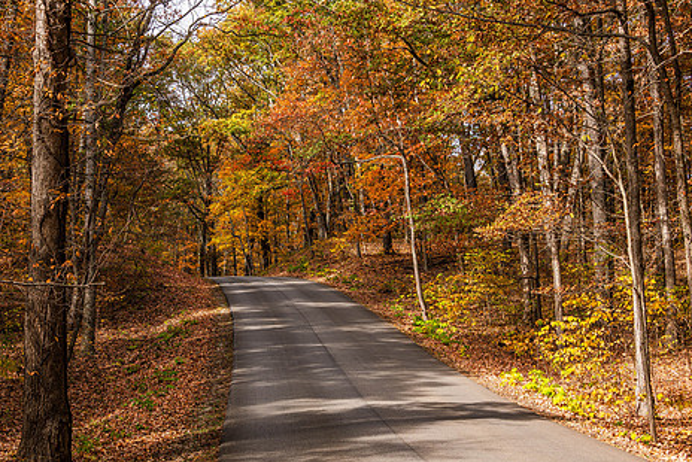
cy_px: 227
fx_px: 1154
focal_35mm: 60
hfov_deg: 33.3
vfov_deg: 22.7
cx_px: 277
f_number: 8
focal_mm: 48
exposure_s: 1/160
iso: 160
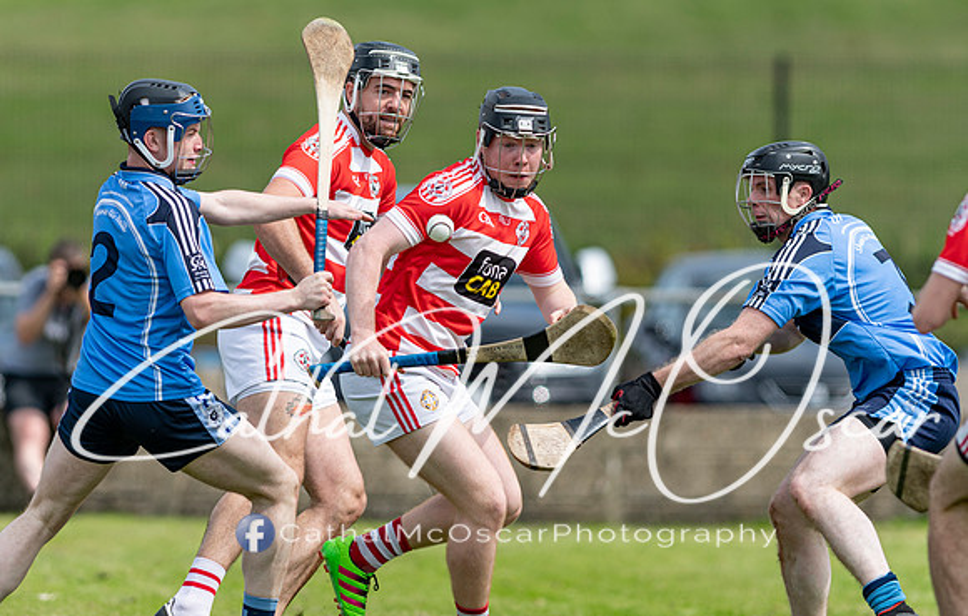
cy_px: 288
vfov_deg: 2.8
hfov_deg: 4.4
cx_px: 491
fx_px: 12640
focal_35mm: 477
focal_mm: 300
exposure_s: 1/1600
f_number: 2.8
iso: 100
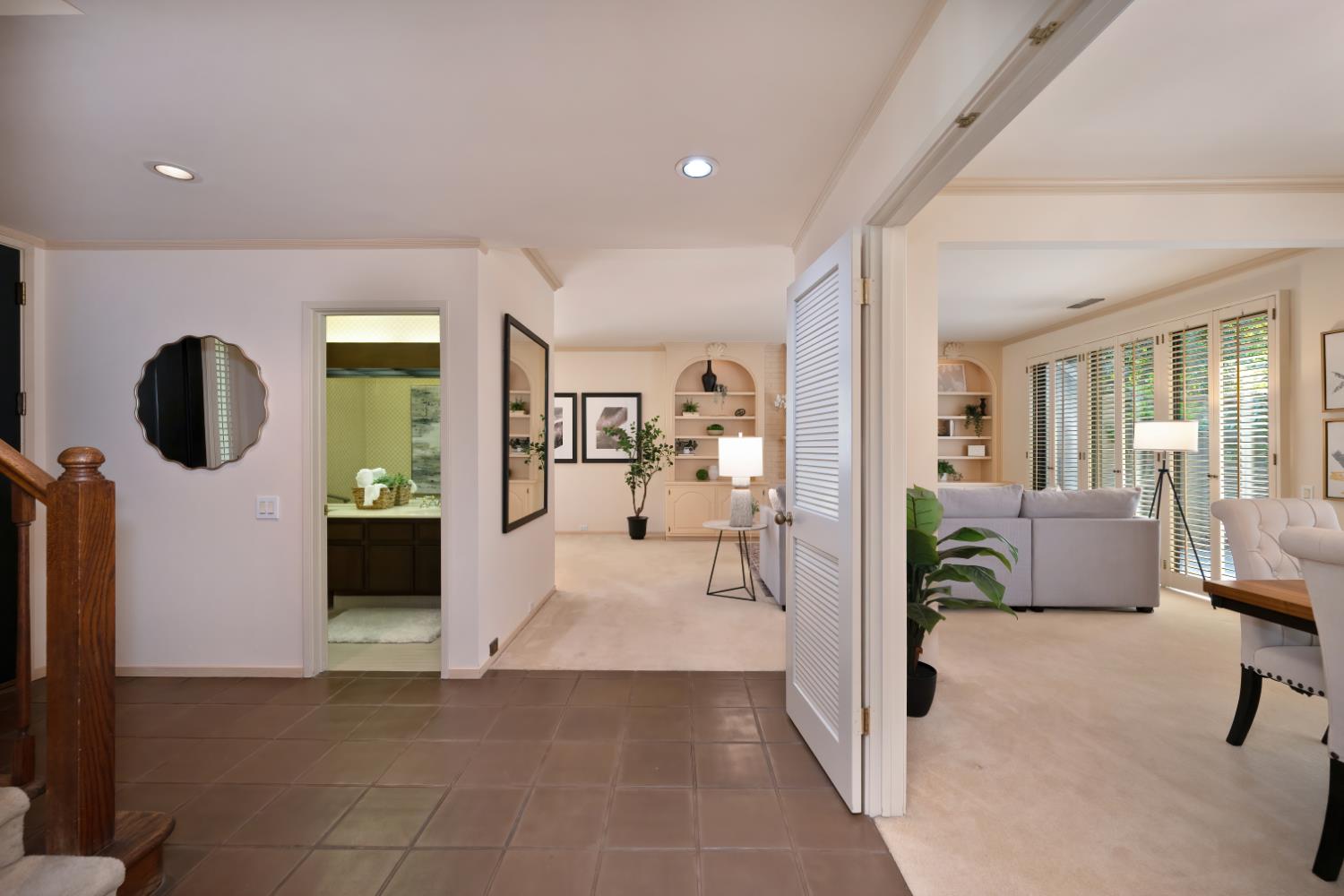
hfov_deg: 104.3
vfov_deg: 81.2
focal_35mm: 14
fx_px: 523
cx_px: 672
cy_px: 448
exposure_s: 1/25
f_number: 4
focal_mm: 14
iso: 640
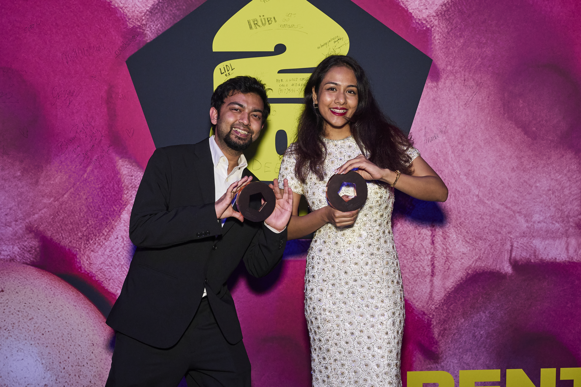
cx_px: 290
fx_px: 654
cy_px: 194
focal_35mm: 40
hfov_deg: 47.9
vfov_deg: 33.0
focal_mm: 27
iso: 1000
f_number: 6.3
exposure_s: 1/60
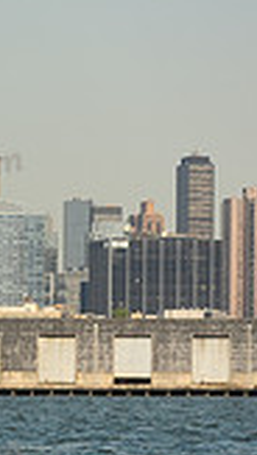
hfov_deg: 4.1
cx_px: -514
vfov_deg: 7.4
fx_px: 3516
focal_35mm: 291
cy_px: 385
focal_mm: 78
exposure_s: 1/1250
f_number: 4.5
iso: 320
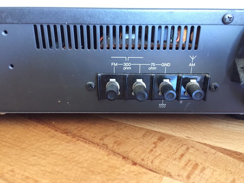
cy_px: 92
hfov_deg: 61.7
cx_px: 122
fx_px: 204
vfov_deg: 48.2
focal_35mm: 29
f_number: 2.2
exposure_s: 1/17
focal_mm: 4.15
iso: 400
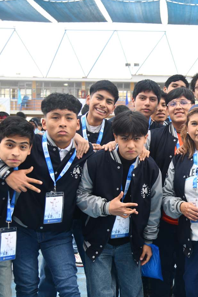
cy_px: 161
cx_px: 182
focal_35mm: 61
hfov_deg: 21.7
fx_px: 503
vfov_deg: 32.9
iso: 250
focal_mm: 35
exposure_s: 1/200
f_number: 4
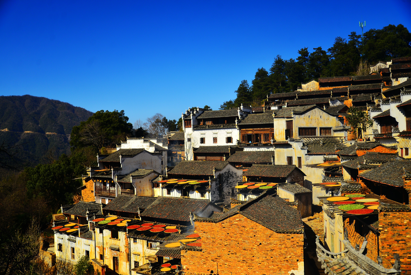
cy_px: 138
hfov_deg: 55.8
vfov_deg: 38.9
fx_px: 388
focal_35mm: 34
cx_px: 206
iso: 200
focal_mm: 34
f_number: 4.5
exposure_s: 1/1250
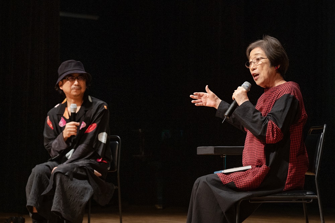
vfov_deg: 13.7
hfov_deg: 20.4
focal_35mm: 100
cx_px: 168
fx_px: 930
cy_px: 112
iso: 1600
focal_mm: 67
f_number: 4
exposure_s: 1/500
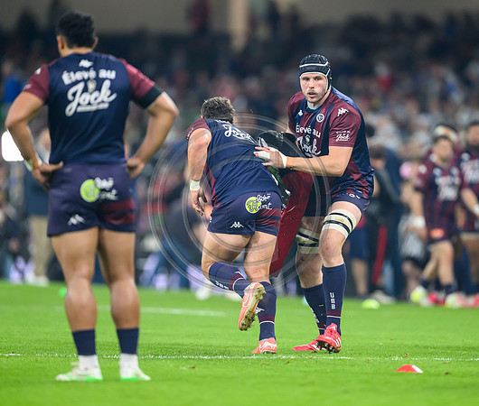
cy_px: 206
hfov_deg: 4.0
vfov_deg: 3.4
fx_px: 6878
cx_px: 309
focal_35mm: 474
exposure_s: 1/1600
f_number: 3.2
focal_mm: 400
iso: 3200
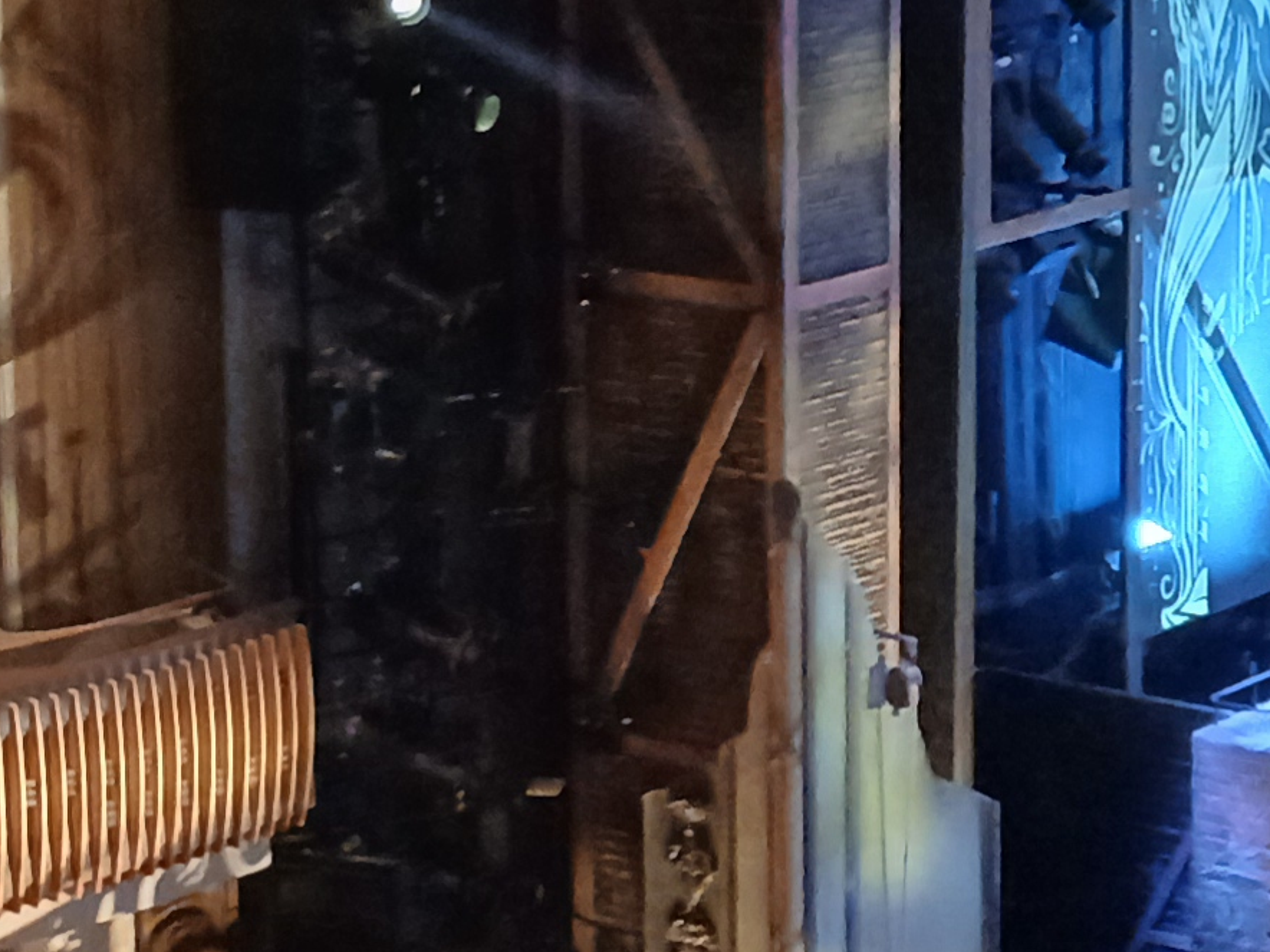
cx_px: 106
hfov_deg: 16.2
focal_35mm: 120
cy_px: 416
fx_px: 4403
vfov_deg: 12.3
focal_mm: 3.98
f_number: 1.8
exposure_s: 1/20
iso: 640
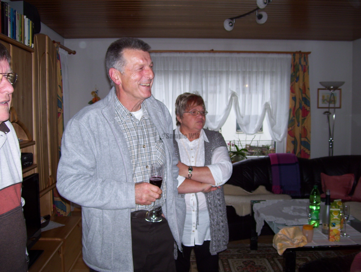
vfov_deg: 39.7
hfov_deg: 51.3
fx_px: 376
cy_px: 136
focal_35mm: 36
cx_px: 180
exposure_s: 1/60
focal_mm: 6
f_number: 2.7
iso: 80
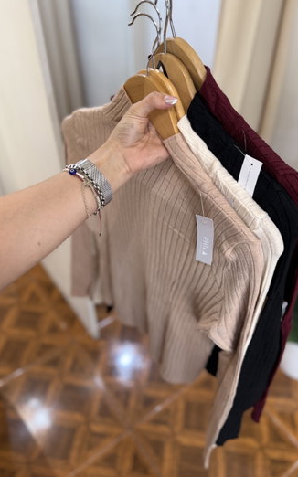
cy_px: 239
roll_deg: -3.9
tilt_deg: -41.6
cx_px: 171
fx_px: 338
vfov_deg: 70.4
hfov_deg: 47.4
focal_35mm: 26
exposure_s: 1/121
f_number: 1.78
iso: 160
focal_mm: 6.76
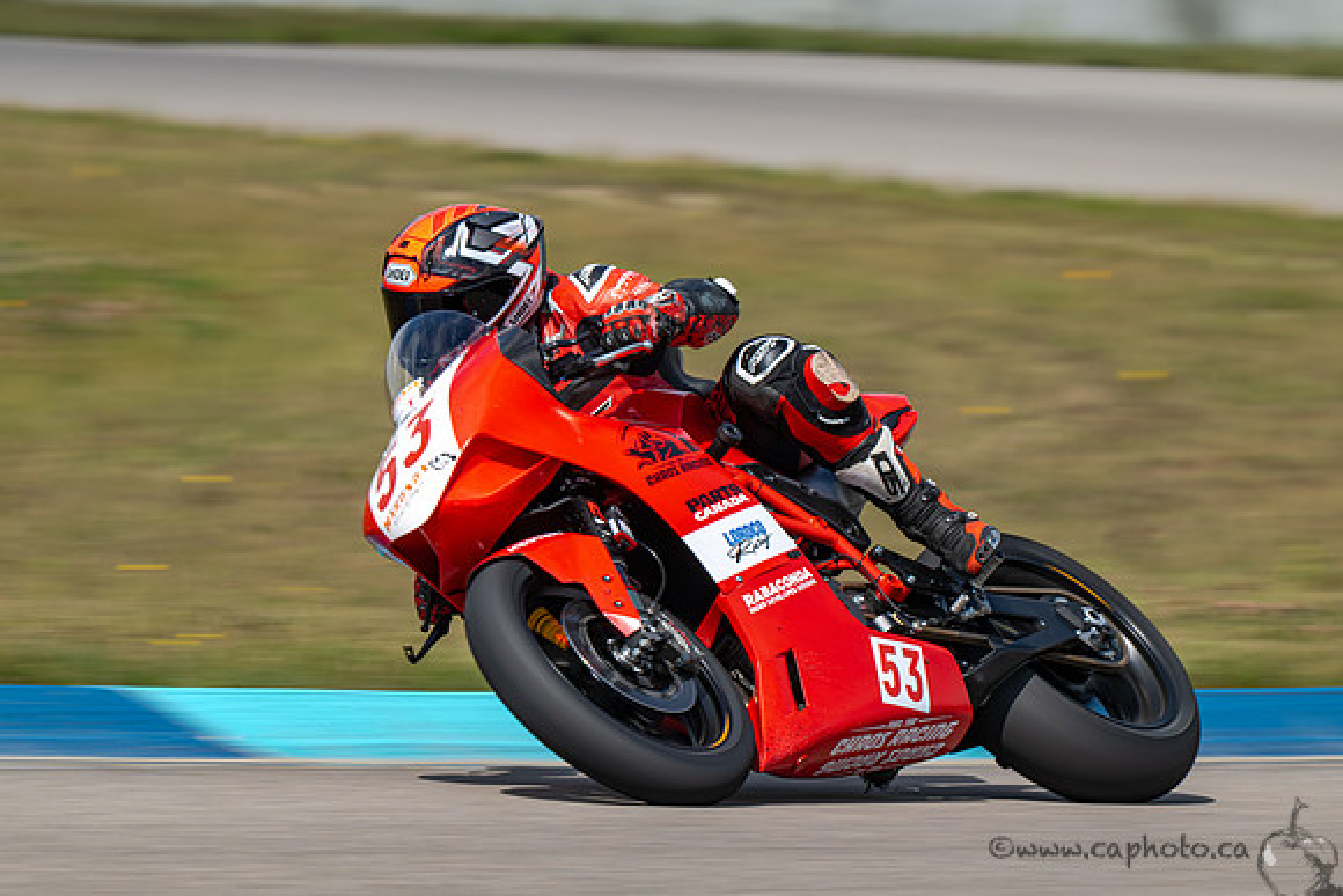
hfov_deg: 4.1
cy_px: 448
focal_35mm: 500
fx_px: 18656
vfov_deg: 2.8
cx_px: 672
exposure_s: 1/160
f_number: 16
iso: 110
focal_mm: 500
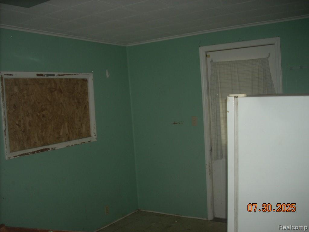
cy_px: 116
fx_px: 330
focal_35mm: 37
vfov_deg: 38.7
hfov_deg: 50.1
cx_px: 154
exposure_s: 1/60
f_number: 2.8
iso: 64
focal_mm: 6.2
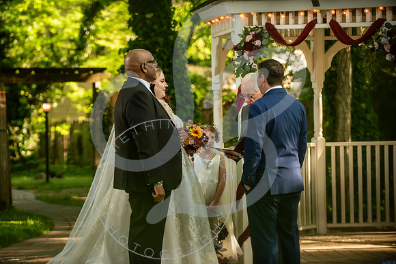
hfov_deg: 14.7
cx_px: 198
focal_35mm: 140
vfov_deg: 9.8
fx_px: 1540
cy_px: 132
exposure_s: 1/160
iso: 250
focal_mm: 140
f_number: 2.8
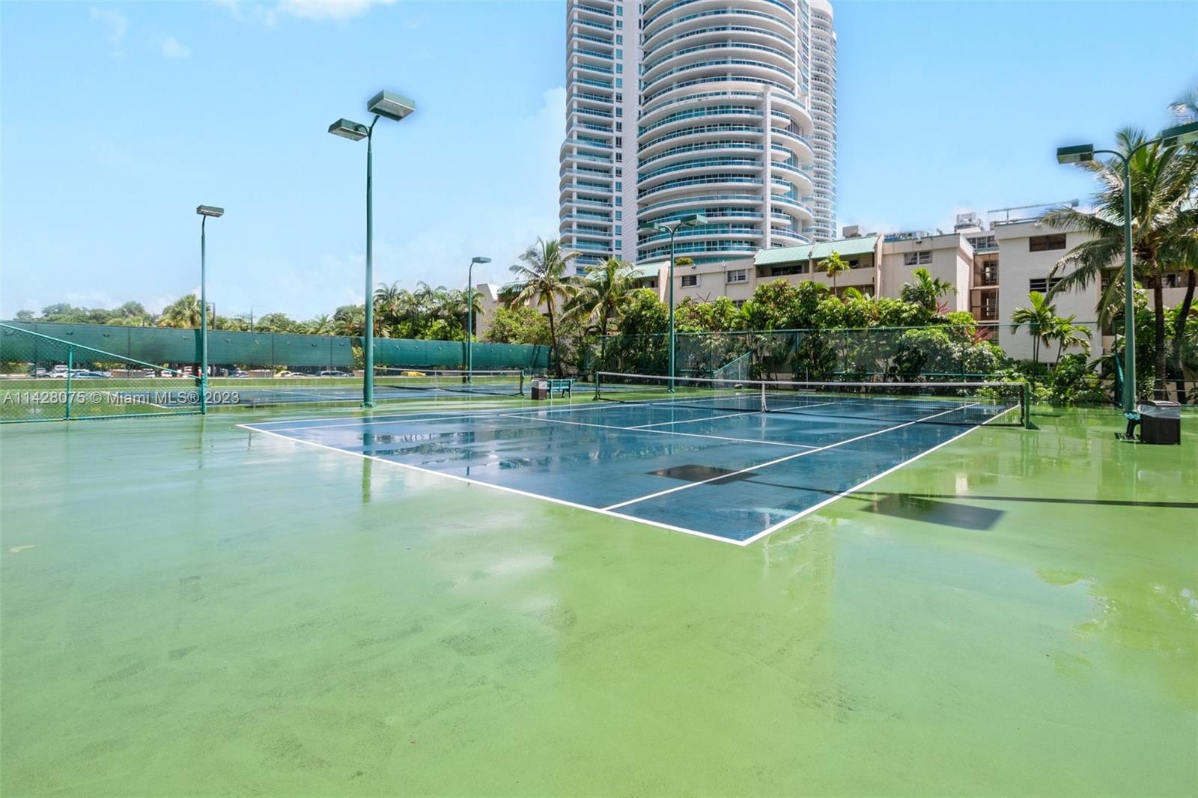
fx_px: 499
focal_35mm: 15
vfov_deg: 77.3
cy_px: 399
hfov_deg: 100.4
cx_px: 599
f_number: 8
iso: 200
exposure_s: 1/320
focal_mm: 10
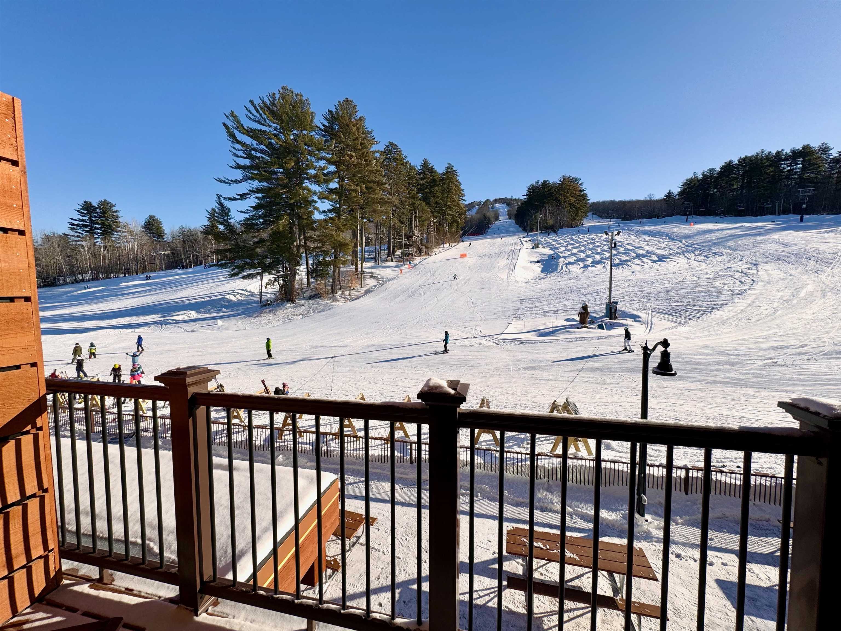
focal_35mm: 14
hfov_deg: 102.1
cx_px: 420
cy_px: 316
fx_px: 340
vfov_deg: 85.7
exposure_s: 1/3546
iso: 50
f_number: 2.2
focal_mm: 2.22
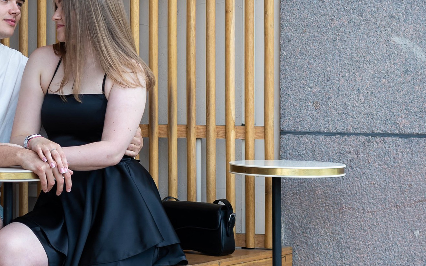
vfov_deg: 8.2
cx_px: -6
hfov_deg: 12.9
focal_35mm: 160
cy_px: -3
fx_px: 1857
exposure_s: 1/200
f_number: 4
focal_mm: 50
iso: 160
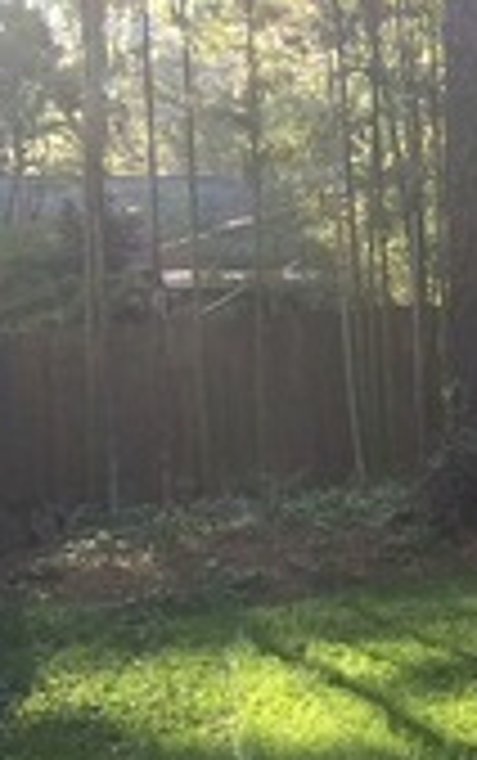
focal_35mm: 121
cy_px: 328
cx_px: 1244
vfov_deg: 17.2
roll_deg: -0.5
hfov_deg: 9.4
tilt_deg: -3.6
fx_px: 2510
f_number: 2.2
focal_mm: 4.15
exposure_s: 1/120
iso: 40
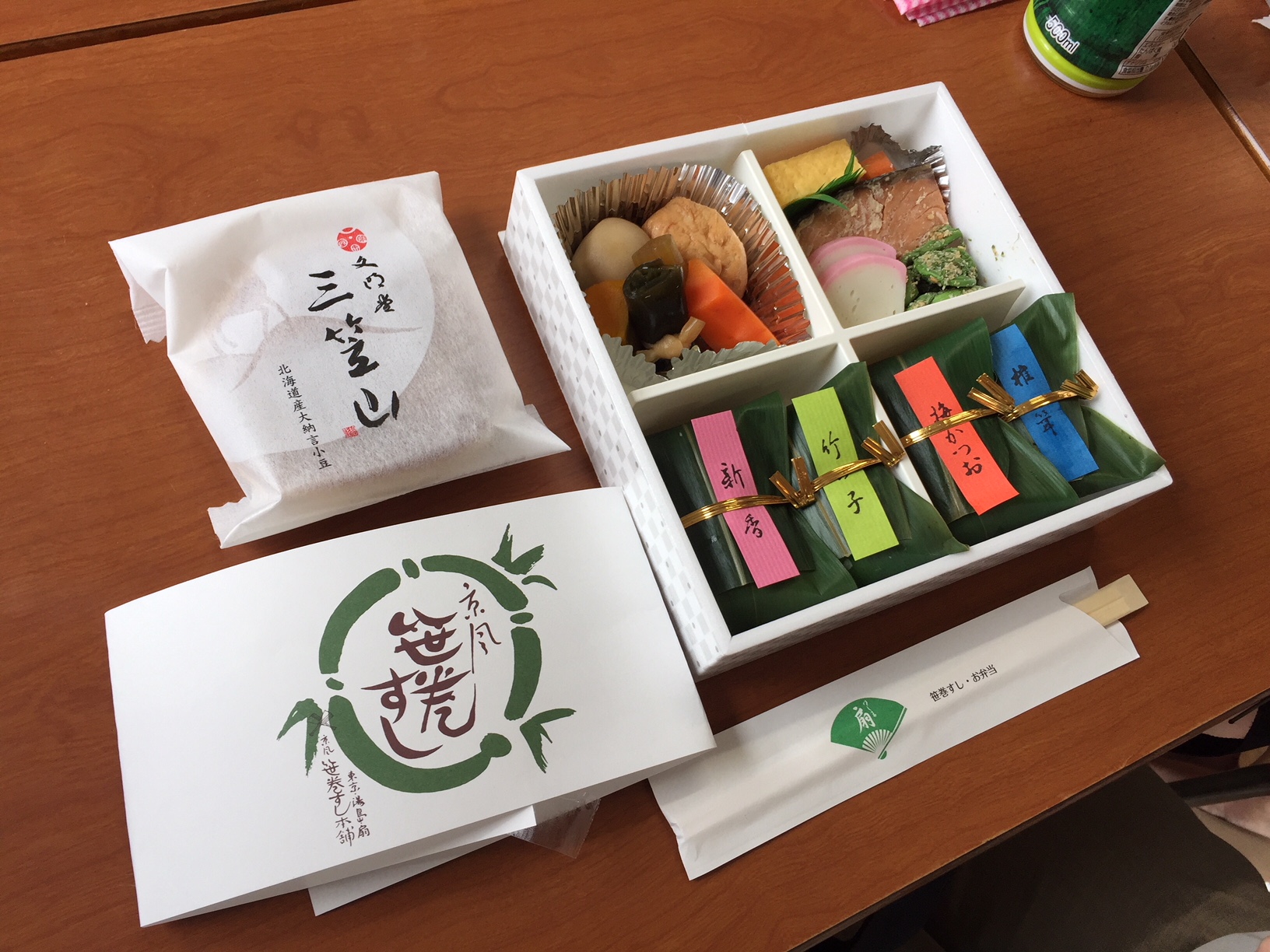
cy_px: 476
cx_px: 635
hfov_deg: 61.7
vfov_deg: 48.2
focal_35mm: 29
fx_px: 1064
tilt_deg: -64.0
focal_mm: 4.15
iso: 40
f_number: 2.2
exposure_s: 1/120
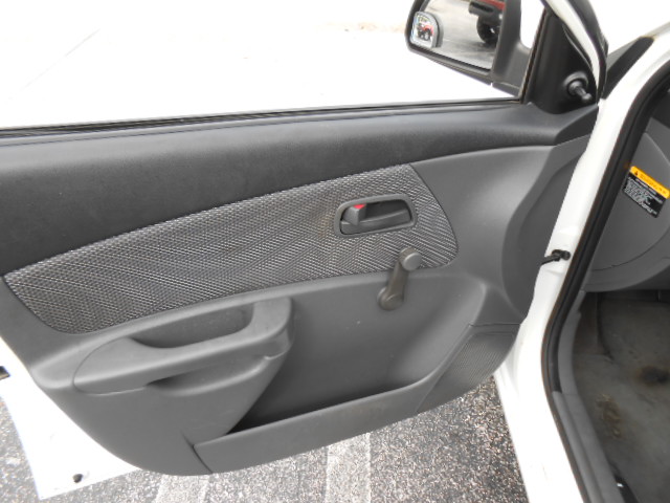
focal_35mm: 26
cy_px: 252
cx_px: 335
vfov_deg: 53.1
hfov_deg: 67.3
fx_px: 503
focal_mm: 4.6
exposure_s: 1/125
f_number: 3.5
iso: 80
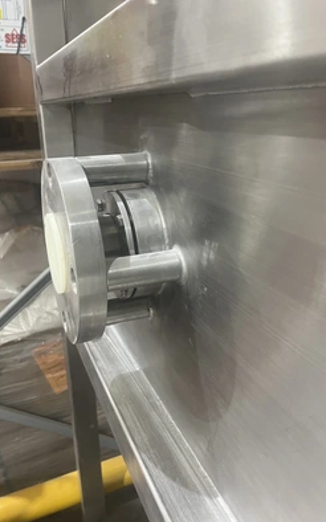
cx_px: 136
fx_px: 398
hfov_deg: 44.4
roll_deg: +4.5
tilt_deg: -22.1
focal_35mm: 28
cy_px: 262
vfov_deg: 66.5
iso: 320
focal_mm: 5.1
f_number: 1.6
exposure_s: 1/60
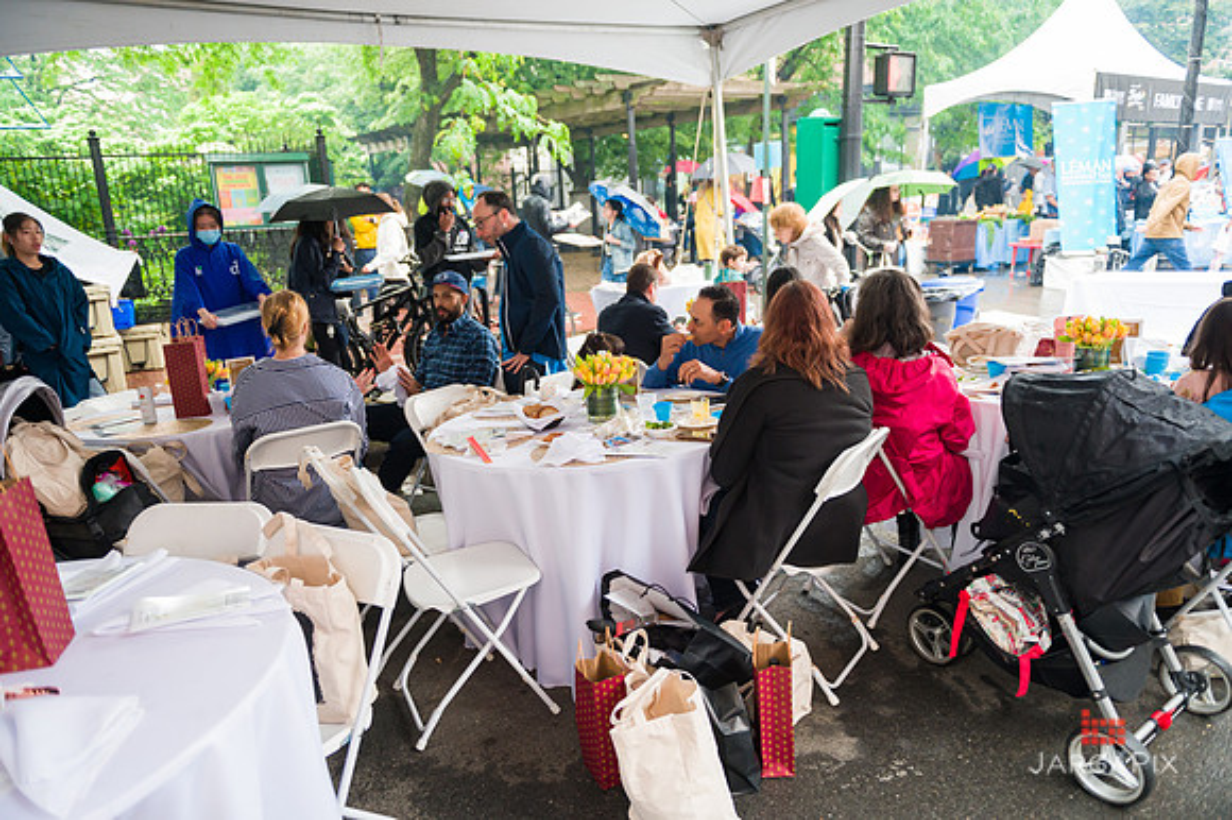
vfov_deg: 53.1
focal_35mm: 24
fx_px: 821
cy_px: 410
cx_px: 616
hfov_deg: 73.8
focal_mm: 24
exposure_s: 1/250
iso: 1000
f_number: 3.2
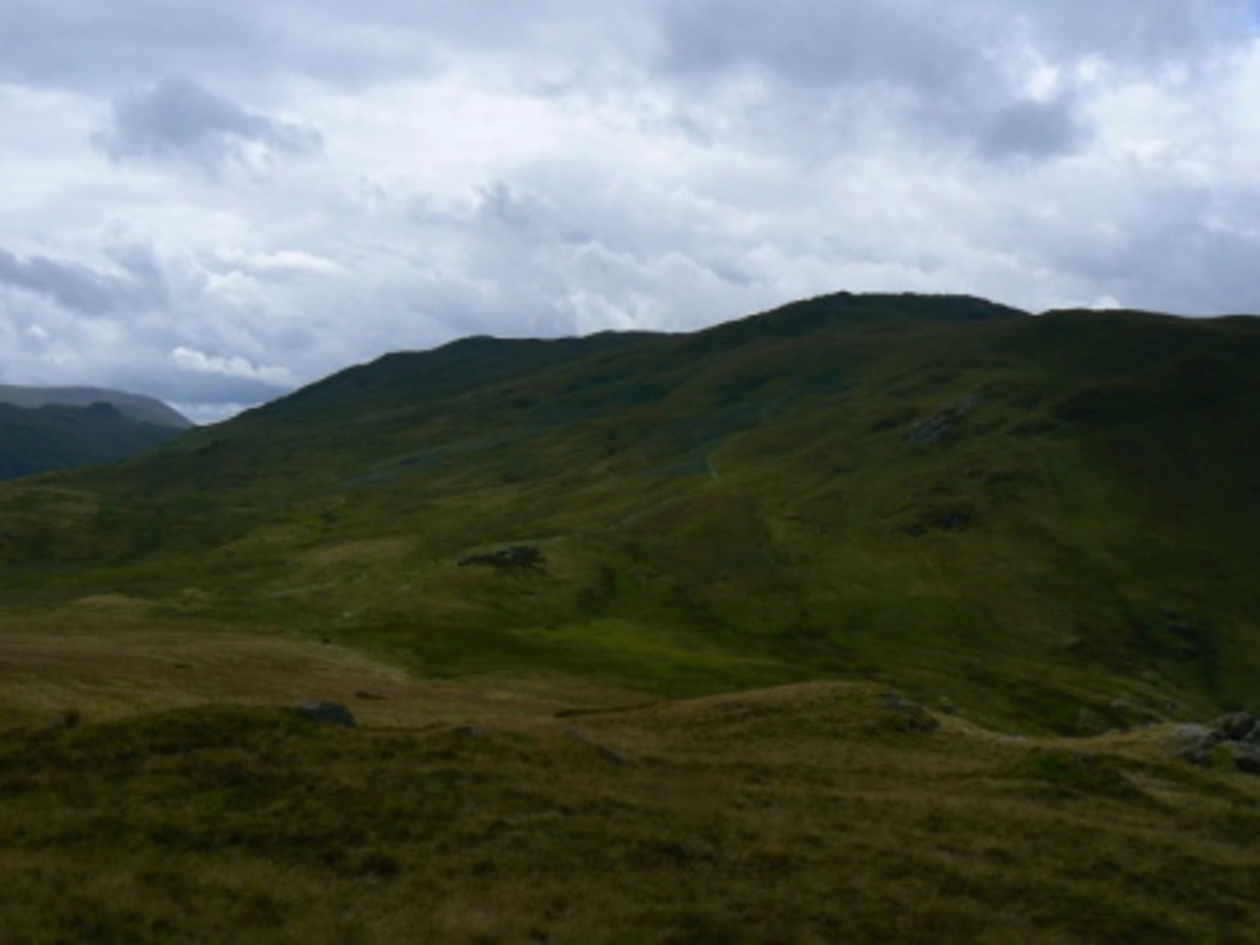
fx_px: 1310
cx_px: 630
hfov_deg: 51.4
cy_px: 472
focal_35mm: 36
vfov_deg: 39.7
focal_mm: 6
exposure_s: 1/640
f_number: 8
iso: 80
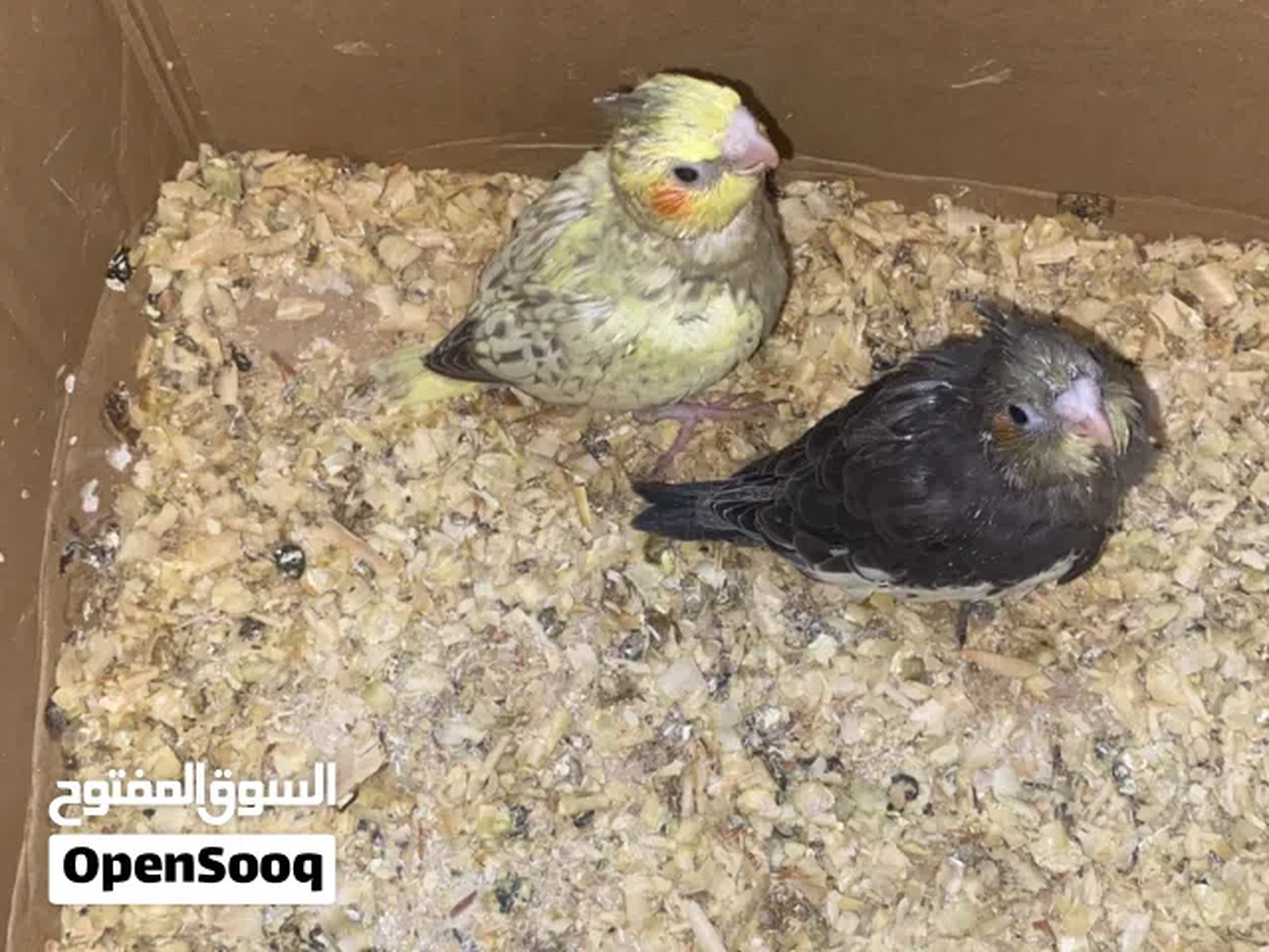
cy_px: 476
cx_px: 634
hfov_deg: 67.3
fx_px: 953
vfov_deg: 53.1
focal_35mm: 26
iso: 40
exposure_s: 1/33
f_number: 1.8
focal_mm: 4.25
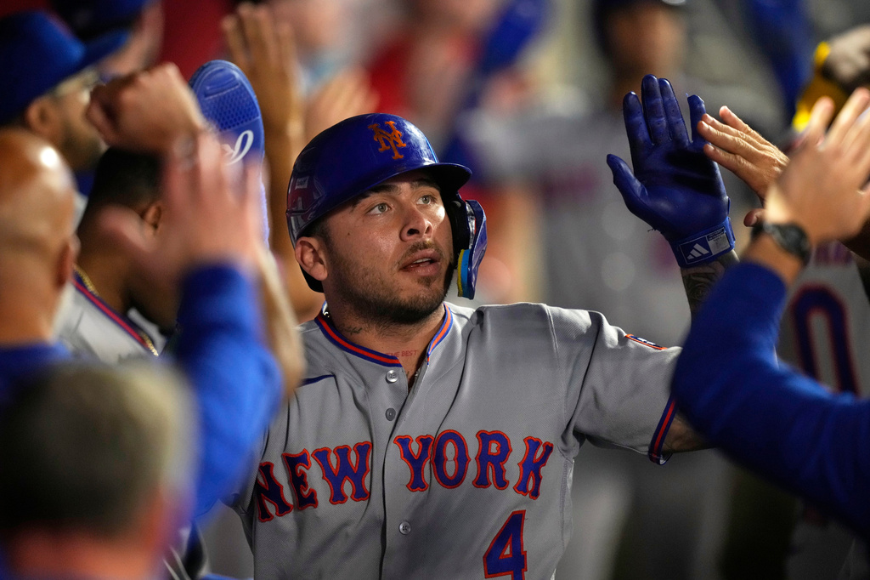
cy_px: 290
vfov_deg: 3.4
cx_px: 435
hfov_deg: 5.2
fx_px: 9663
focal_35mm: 400
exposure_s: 1/800
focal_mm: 400
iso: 4000
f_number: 2.8
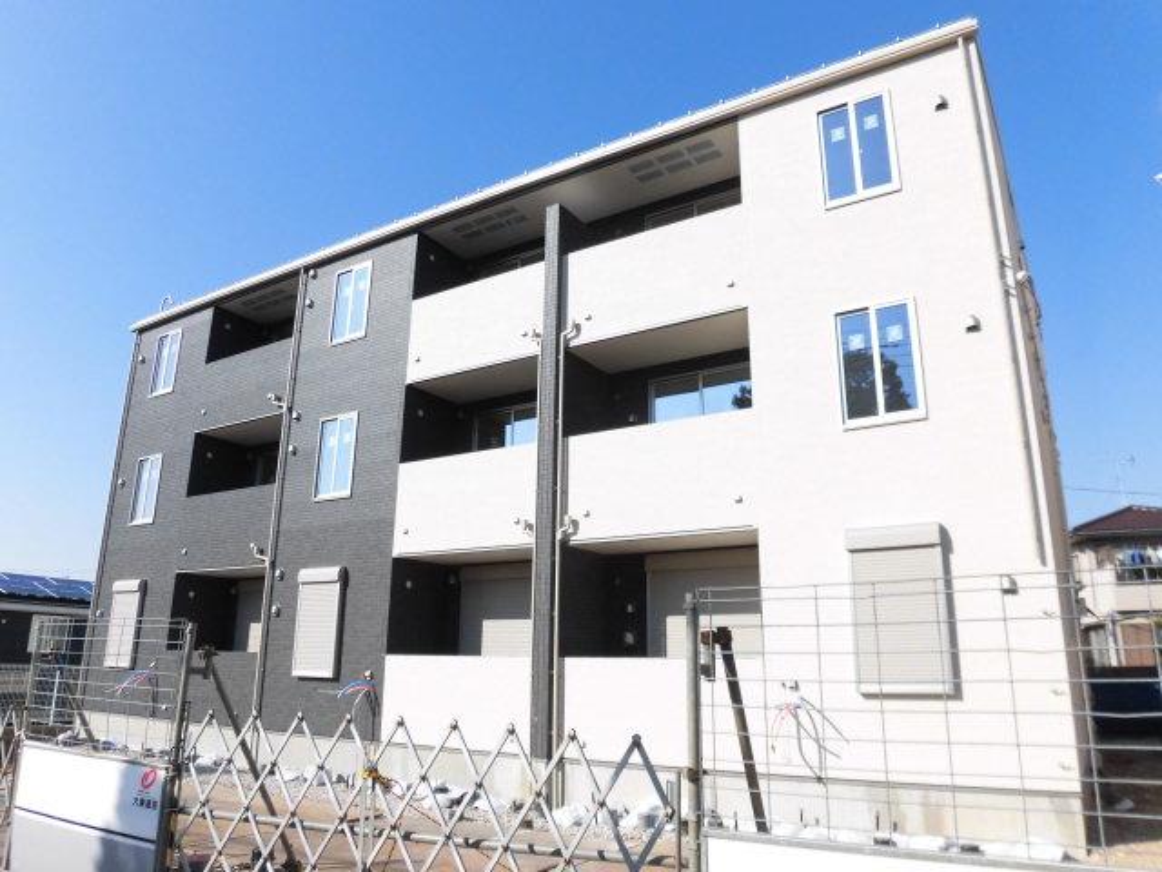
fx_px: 806
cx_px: 581
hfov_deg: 71.6
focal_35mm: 24
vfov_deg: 56.8
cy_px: 436
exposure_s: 1/200
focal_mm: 4.3
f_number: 7.8
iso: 100
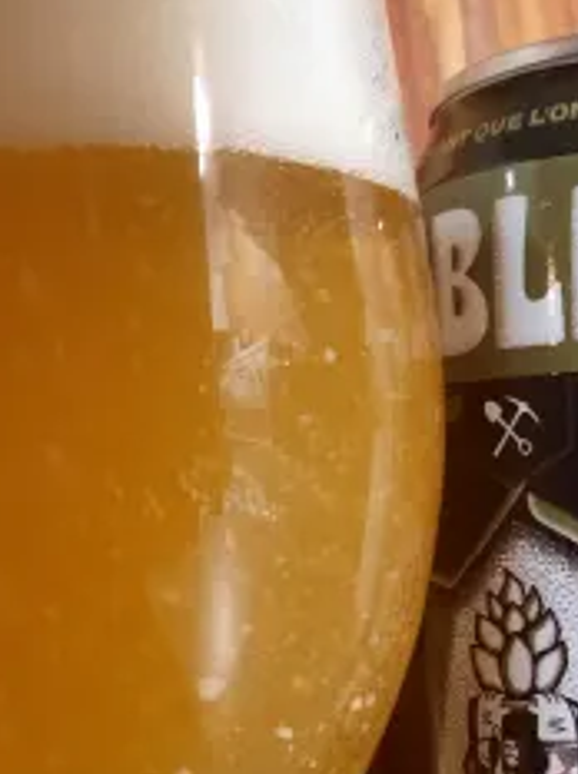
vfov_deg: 42.2
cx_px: 419
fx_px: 960
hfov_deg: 33.0
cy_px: 608
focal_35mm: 43
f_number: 2
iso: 400
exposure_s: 1/24
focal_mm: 4.6
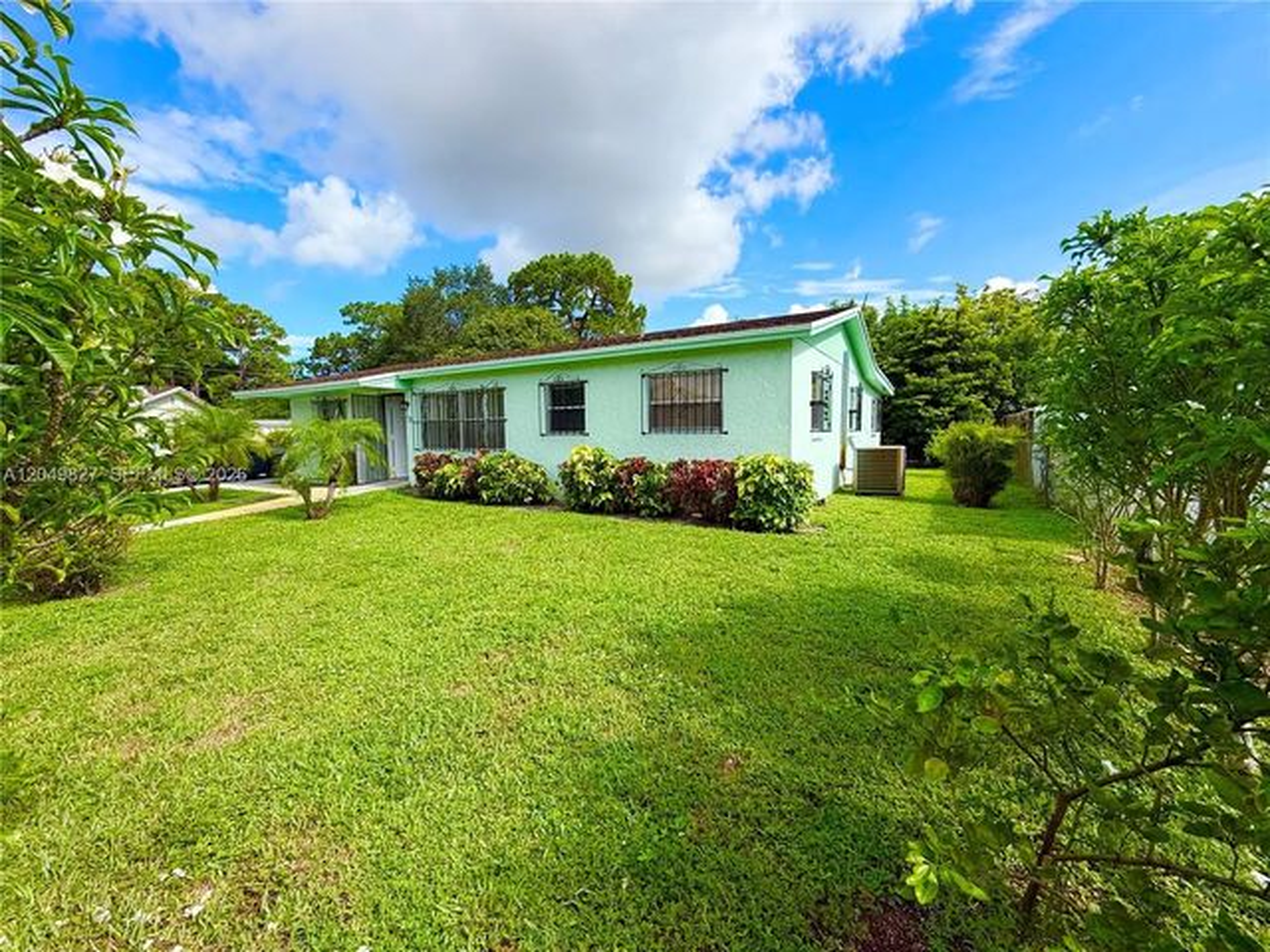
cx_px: 635
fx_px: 514
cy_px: 476
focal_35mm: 14
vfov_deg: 85.7
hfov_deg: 102.1
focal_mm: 2.22
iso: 32
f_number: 2.2
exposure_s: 1/770
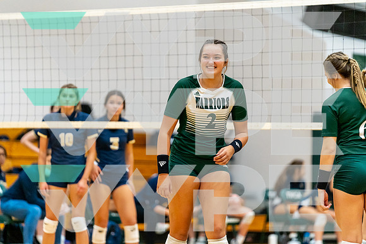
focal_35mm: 200
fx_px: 2034
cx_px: 183
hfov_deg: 10.3
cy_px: 122
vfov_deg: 6.9
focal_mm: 200
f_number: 2.8
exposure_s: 1/1250
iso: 3200
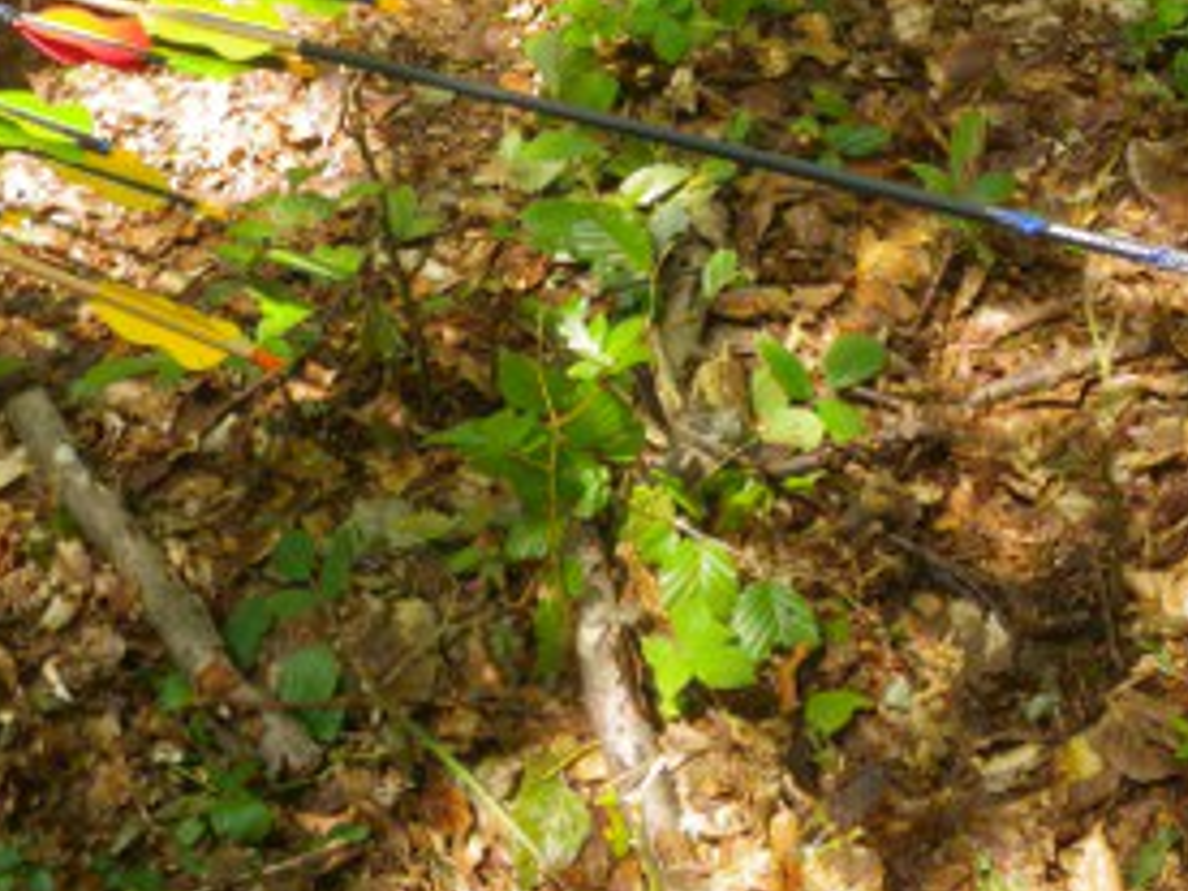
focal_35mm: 65
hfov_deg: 29.8
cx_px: 538
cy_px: 47
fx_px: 2231
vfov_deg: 21.9
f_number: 4.2
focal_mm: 5
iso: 64
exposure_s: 1/50
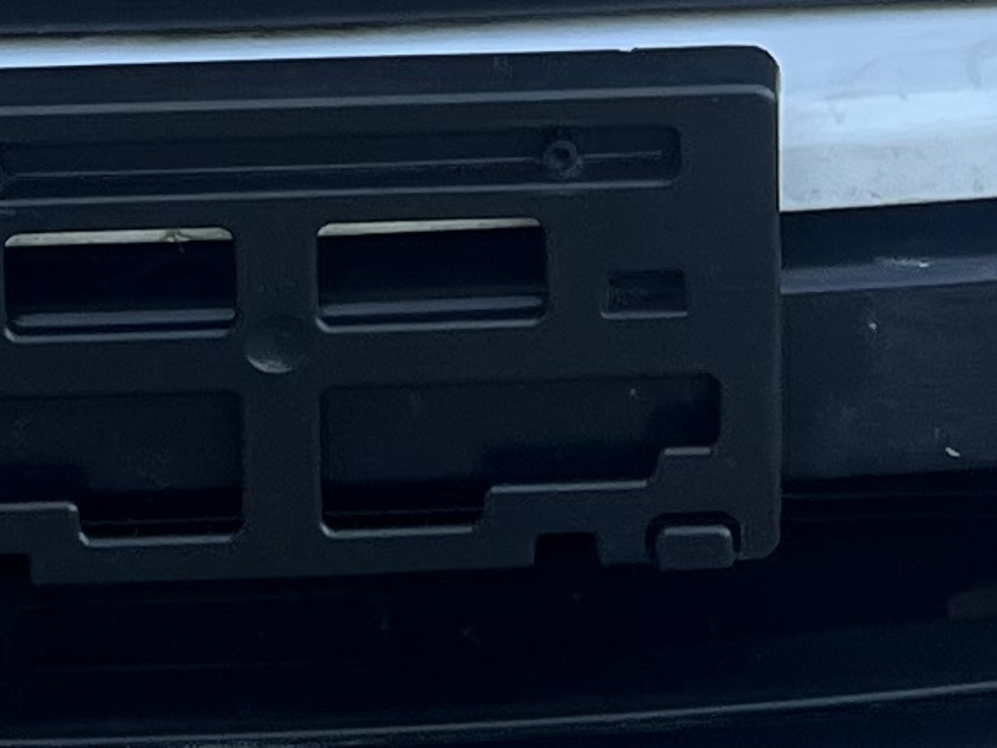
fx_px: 5357
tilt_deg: -12.9
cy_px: -953
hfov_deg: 10.6
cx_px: 711
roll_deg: +2.2
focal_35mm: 186
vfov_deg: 7.5
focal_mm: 5.7
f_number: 1.5
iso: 40
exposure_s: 1/218
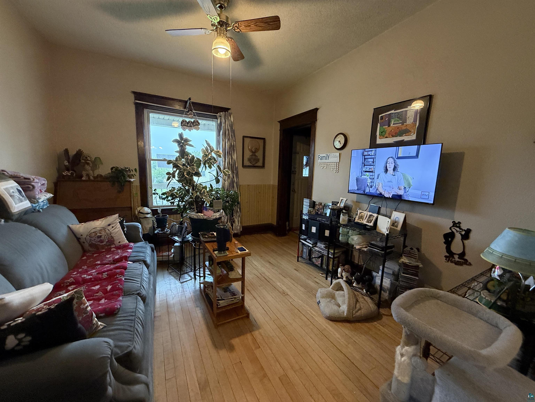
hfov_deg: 102.1
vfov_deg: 85.7
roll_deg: -2.1
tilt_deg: -8.7
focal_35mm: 14
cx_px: 268
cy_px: 201
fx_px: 216
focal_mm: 2.22
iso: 500
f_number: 2.2
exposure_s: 1/60
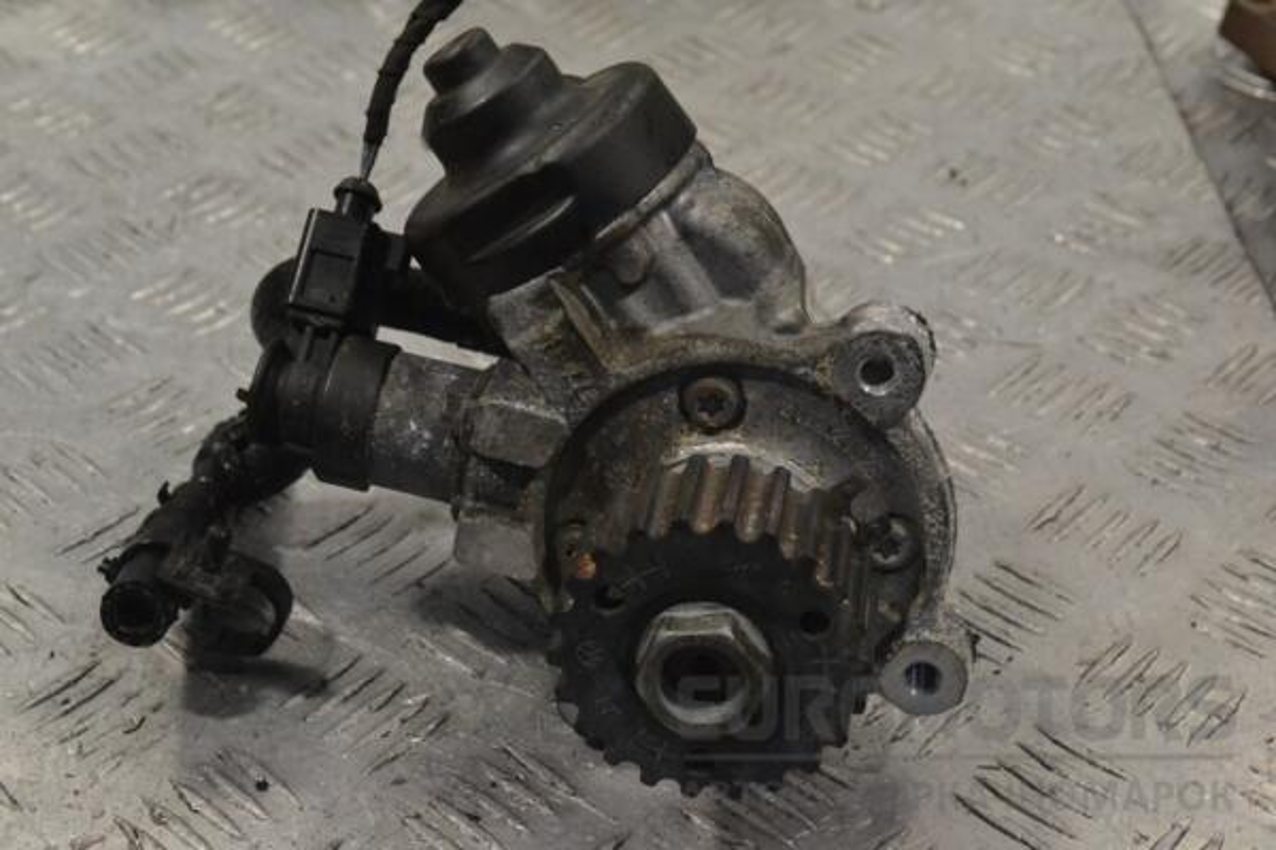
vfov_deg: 22.6
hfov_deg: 33.4
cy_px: 425
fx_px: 2127
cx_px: 638
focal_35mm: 60
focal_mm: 40
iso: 3200
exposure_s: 1/320
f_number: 9
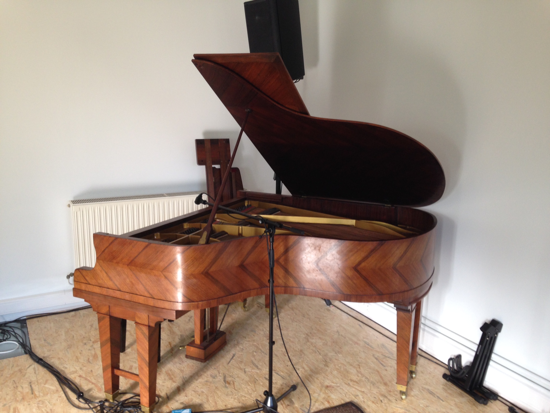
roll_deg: -1.3
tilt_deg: -12.1
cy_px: 206
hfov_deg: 55.4
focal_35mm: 33
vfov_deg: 42.9
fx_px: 524
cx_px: 275
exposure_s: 1/20
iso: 80
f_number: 2.4
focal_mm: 4.12
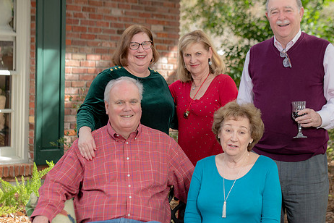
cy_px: 117
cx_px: 191
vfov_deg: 11.1
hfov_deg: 16.6
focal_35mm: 123
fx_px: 1141
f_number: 5
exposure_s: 1/200
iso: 320
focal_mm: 98
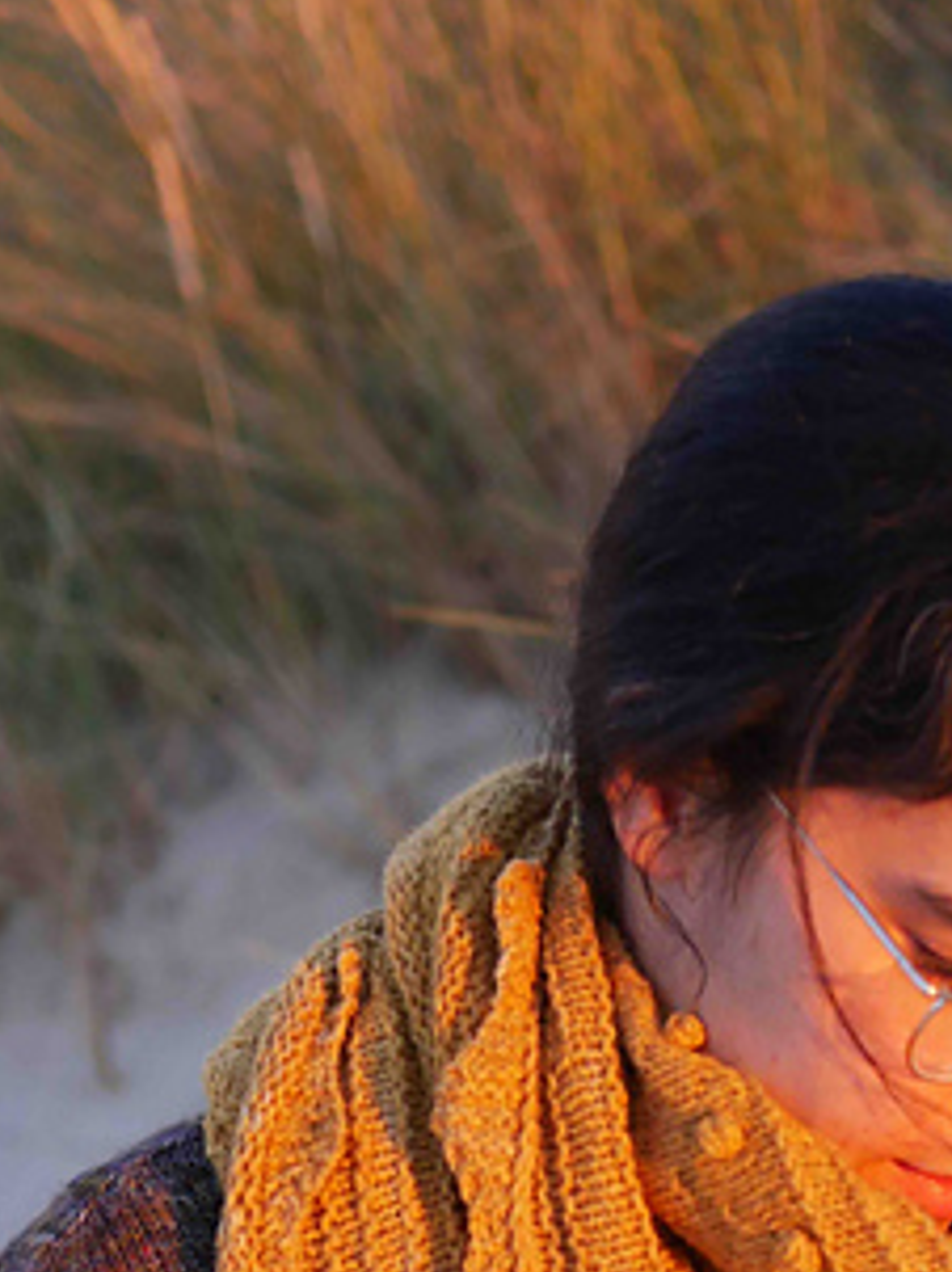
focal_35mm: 106
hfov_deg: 13.9
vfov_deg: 18.0
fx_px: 3892
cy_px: 1331
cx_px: 737
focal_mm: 25
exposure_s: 1/200
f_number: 2.2
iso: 200
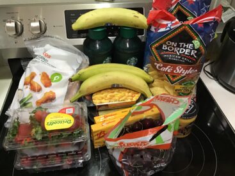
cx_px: 118
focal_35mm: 31
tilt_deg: -43.4
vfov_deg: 45.4
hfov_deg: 58.4
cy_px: 88
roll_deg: -4.2
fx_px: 210
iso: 125
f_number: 2.4
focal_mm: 3.3
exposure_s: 1/30
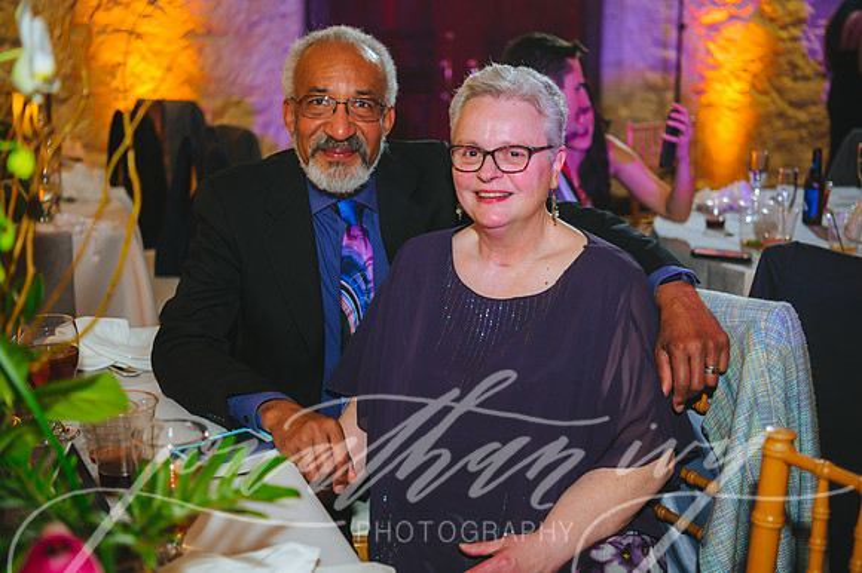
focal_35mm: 48
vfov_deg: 28.0
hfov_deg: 41.1
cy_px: 286
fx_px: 1149
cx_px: 431
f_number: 2.8
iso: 1600
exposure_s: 1/80
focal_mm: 48
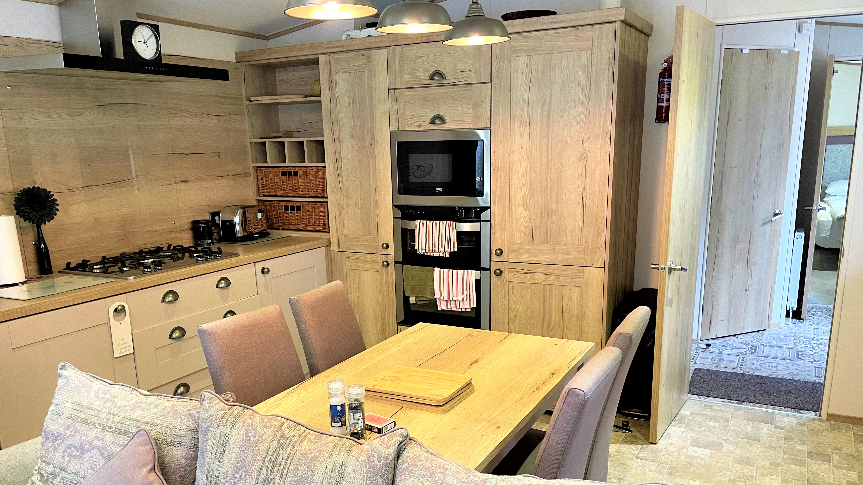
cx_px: 426
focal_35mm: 29
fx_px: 664
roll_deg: +1.2
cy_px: 316
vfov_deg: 39.8
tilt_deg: -14.3
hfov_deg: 66.1
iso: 160
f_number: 1.6
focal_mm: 4.2
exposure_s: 1/50
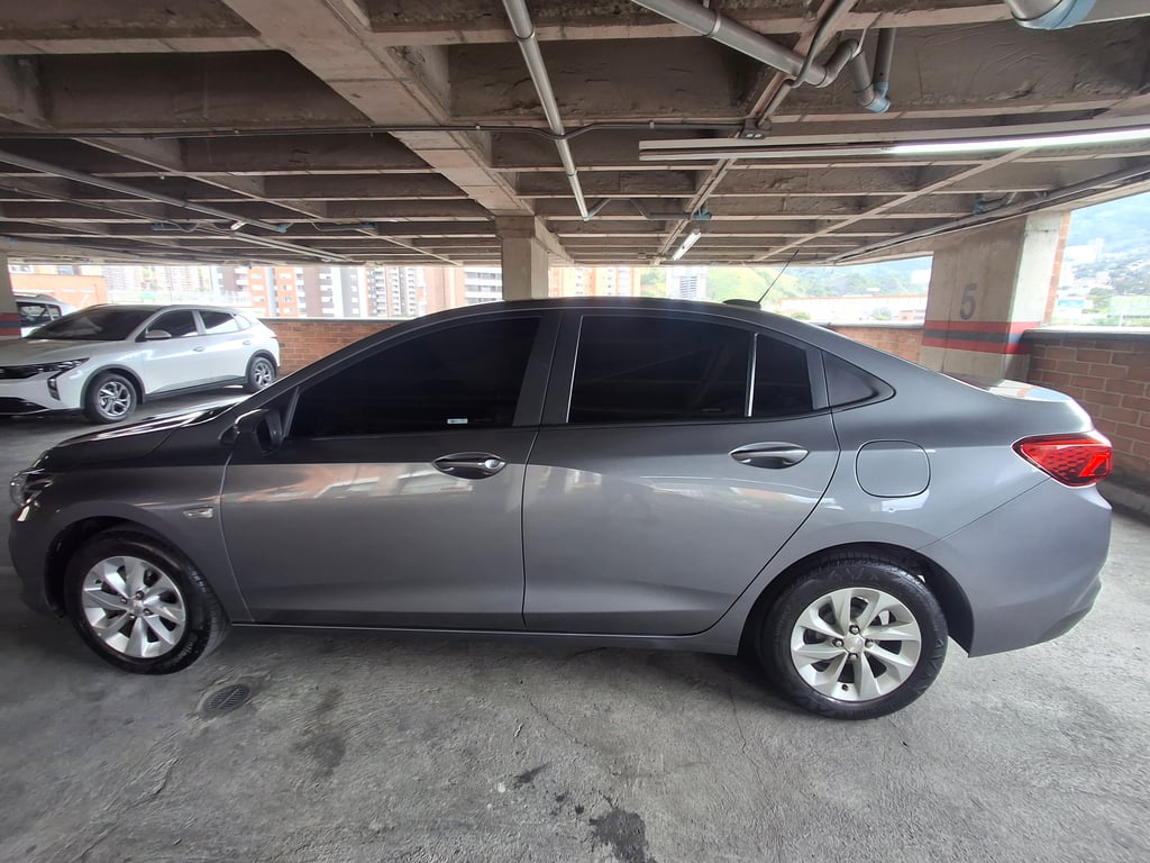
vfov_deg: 78.1
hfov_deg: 94.5
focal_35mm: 16
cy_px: 432
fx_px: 532
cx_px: 575
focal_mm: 1.64
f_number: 2.2
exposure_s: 1/60
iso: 40
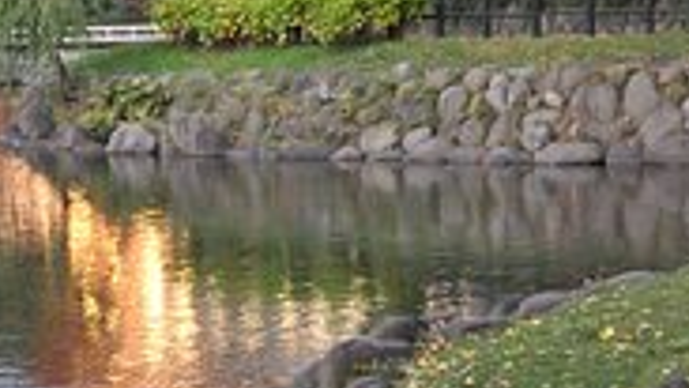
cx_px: 113
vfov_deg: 7.2
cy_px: 546
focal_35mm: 167
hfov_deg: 12.8
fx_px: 3051
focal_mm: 38
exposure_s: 1/320
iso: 3200
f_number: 9
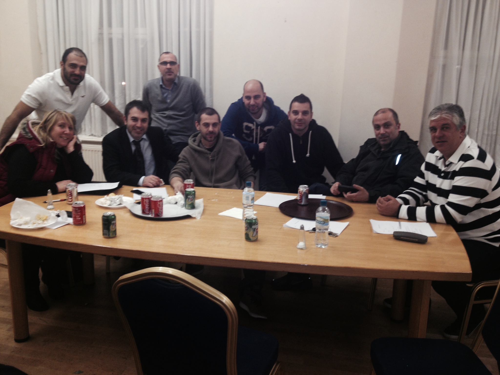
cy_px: 188
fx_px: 506
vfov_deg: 40.7
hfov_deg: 52.6
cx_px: 250
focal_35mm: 35
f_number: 2.4
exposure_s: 1/20
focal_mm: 4.28
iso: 64
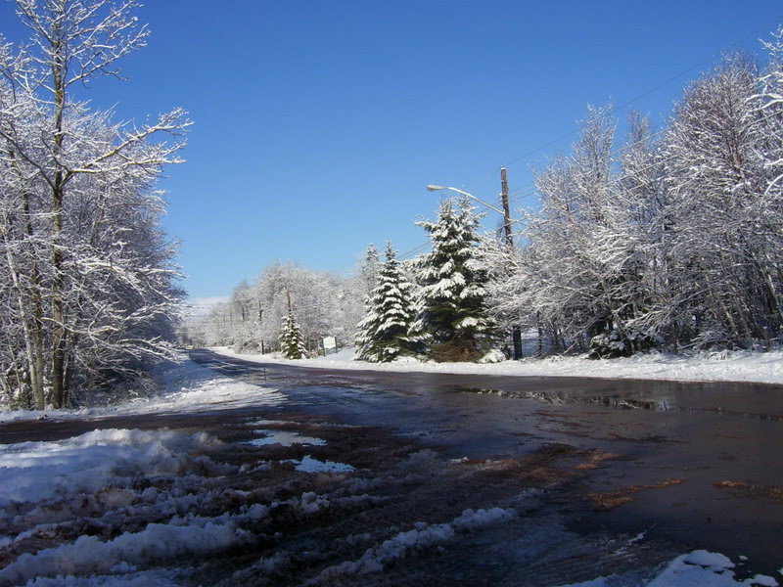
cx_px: 392
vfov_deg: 41.8
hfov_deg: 54.0
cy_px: 294
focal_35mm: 34
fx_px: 769
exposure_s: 1/1000
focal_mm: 5.6
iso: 80
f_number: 4.8
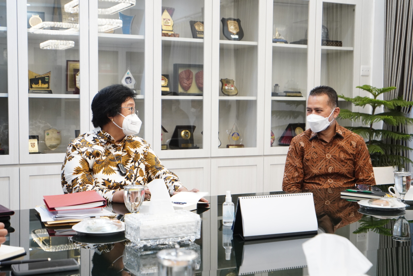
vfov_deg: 25.8
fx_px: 603
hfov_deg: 37.8
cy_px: 138
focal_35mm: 52
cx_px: 206
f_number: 4
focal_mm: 35
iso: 1250
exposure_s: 1/50
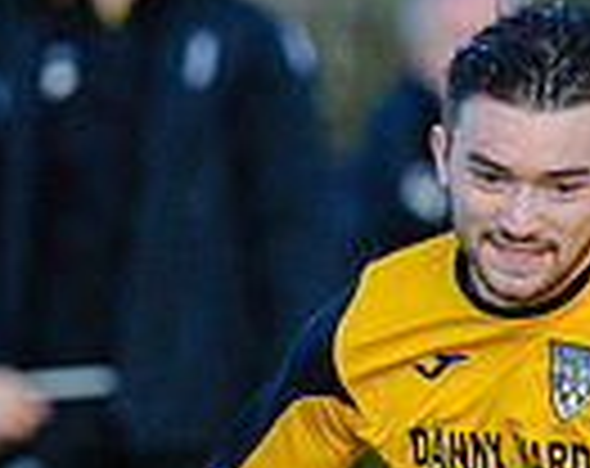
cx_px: 744
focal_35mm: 2843
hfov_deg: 0.7
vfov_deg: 0.5
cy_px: 709
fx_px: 49496
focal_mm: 500
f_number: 6.7
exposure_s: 1/2000
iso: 2800
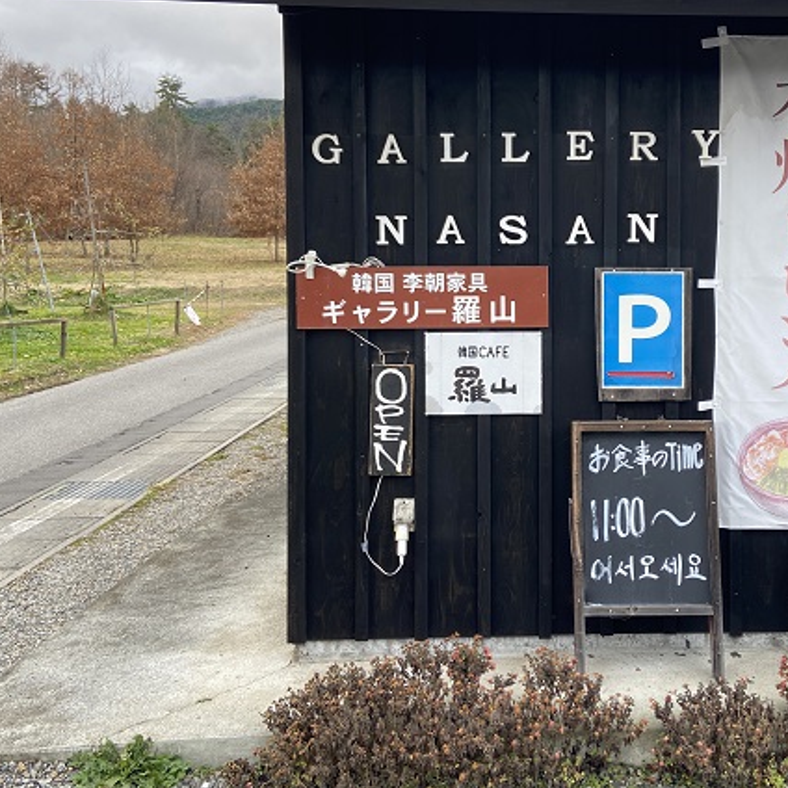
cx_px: 548
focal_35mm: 39
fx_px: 1004
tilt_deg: -3.7
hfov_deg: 42.1
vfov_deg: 42.7
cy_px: 338
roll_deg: +1.0
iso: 32
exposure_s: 1/256
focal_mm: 4.25
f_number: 1.8
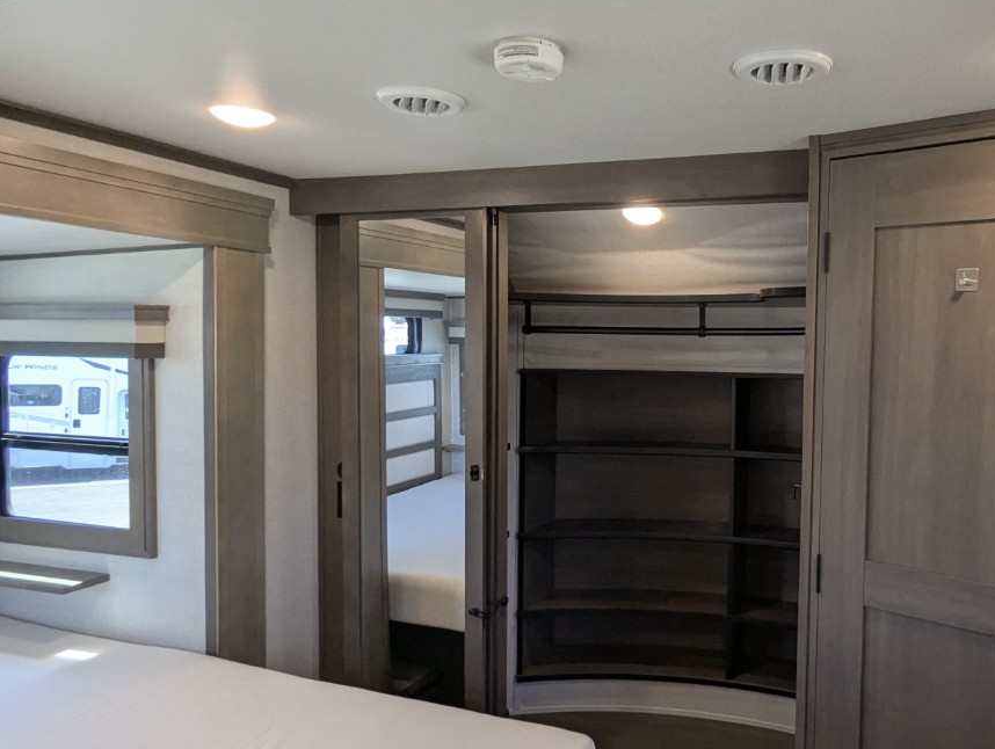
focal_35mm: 26
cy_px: 374
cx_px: 678
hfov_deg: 65.1
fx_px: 748
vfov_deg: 53.2
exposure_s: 1/129
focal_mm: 2.35
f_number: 2.2
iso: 199
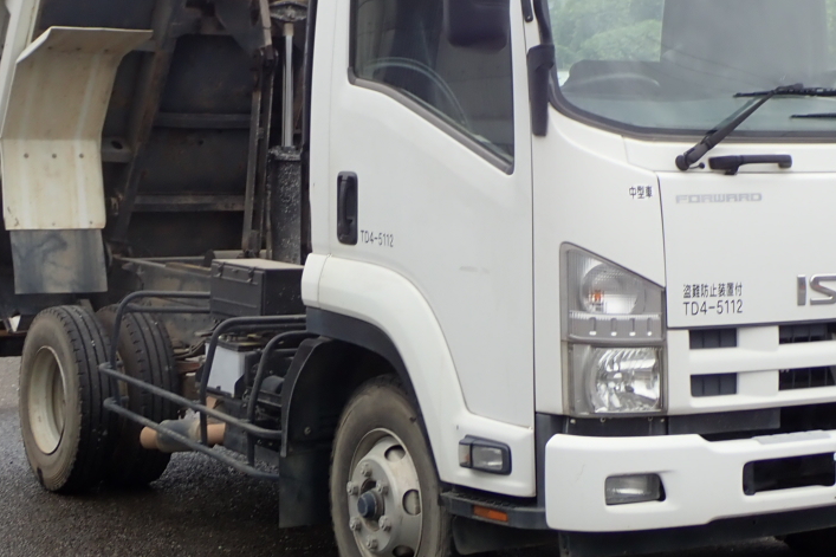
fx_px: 1880
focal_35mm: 81
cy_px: 101
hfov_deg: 25.0
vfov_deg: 16.7
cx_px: 500
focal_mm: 7.86
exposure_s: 1/320
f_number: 4
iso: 100
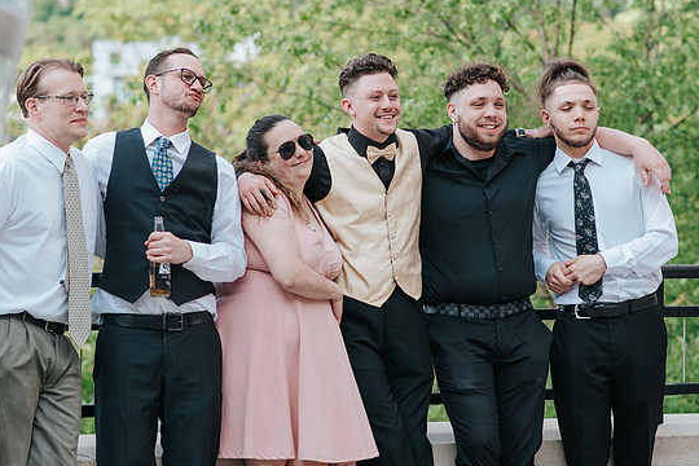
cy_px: 232
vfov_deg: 8.6
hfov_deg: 12.9
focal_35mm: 159
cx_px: 389
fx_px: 3087
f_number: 3.5
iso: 400
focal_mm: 85
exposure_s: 1/640
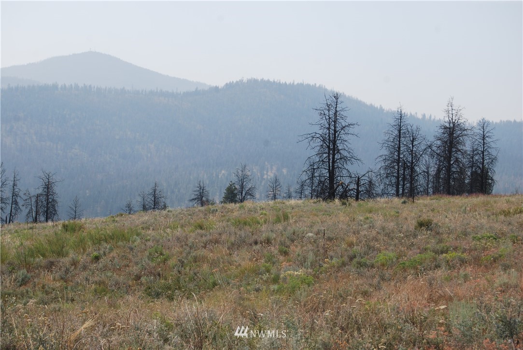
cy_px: 175
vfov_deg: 16.6
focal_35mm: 82
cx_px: 262
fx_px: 1199
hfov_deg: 24.6
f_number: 8
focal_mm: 55
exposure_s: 1/250
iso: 100
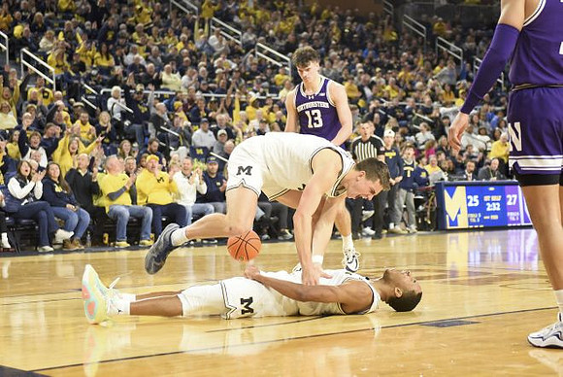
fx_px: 861
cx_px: 282
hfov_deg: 36.2
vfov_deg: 24.7
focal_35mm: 55
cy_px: 188
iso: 2000
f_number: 2.8
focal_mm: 55
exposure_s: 1/800
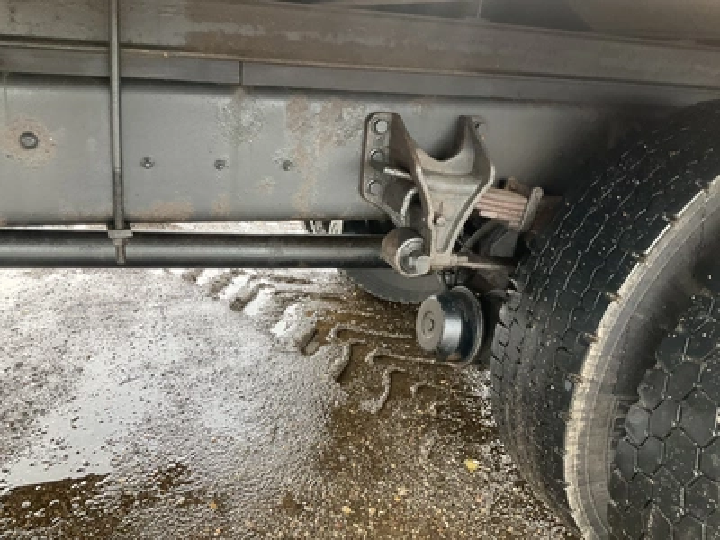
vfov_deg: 48.2
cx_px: 360
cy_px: 270
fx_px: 603
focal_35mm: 29
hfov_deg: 61.7
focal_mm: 3
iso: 64
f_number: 1.8
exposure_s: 1/96
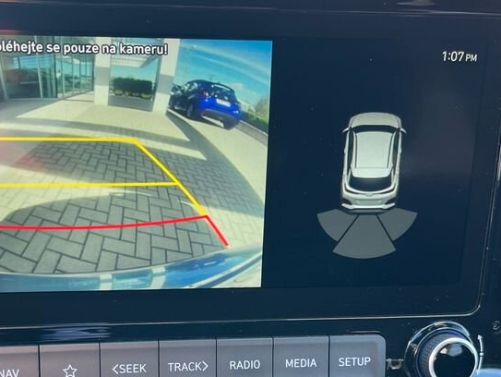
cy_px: 296
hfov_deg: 38.5
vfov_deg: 29.1
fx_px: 710
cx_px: 168
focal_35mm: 49
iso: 80
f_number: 1.6
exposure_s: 1/122
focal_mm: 5.1
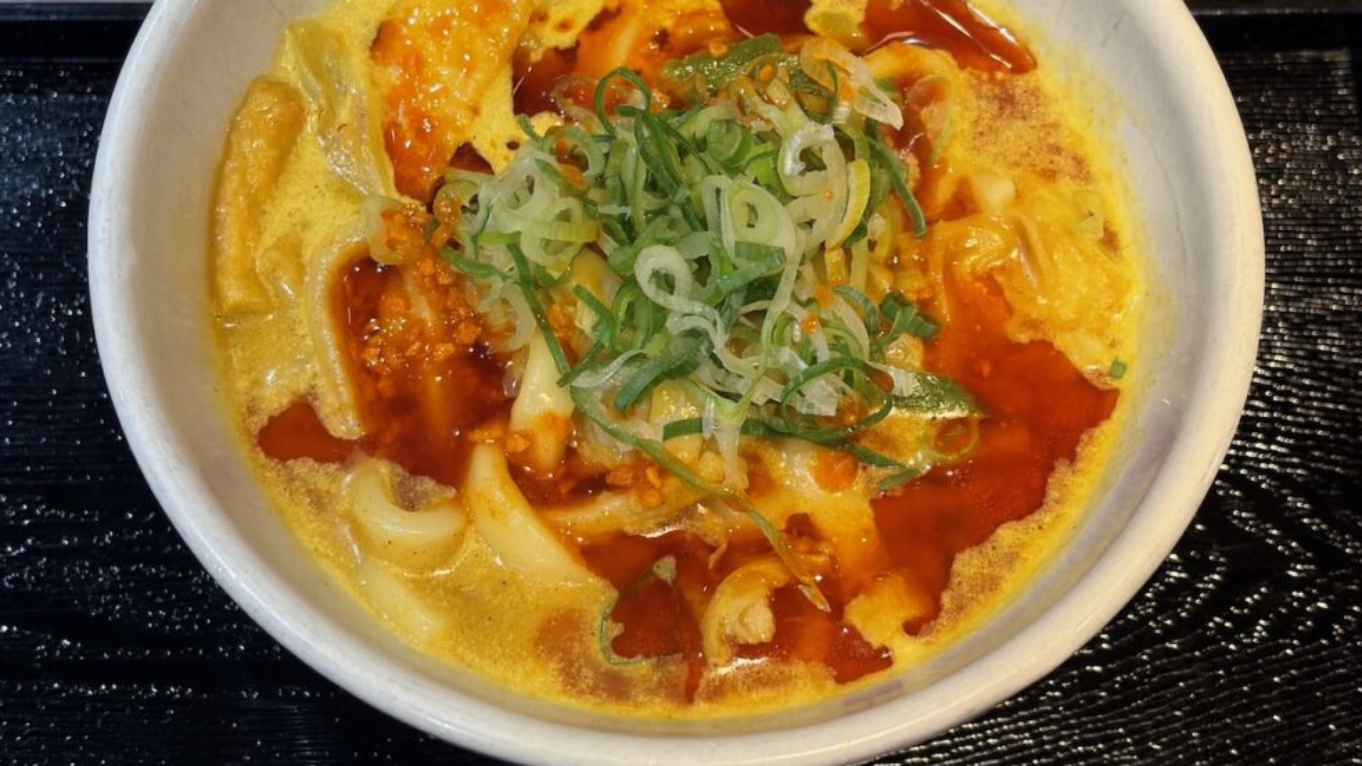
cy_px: 271
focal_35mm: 59
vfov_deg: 20.3
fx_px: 2131
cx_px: 700
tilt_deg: -63.5
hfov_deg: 35.4
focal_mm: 5.96
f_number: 1.6
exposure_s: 1/50
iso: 32
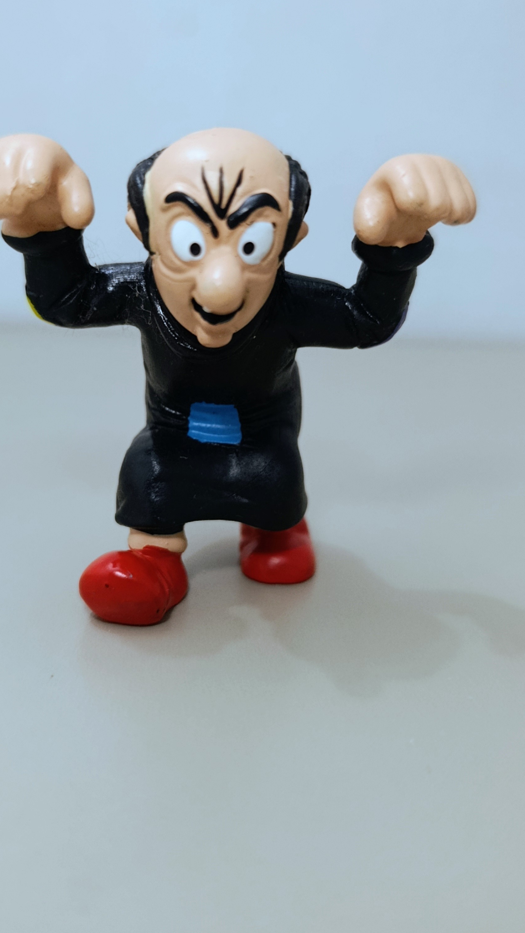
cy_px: 412
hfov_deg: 34.6
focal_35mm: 34
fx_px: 841
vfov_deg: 57.9
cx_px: 216
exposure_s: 1/33.3
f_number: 1.65
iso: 1235
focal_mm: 6.11
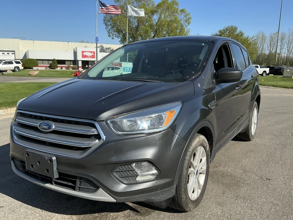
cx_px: 138
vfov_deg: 45.5
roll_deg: +0.7
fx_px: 263
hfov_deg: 58.3
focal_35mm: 31
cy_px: 120
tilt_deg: -11.4
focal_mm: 3
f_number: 1.8
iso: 25
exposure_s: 1/1377
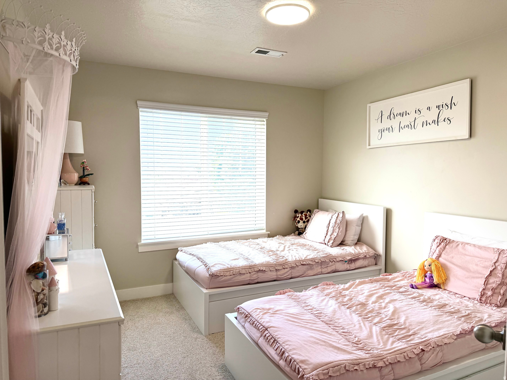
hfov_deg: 71.6
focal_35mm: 24
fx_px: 352
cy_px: 190
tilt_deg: -3.2
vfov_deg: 56.8
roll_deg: +0.1
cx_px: 254
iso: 100
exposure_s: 1/433
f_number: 1.78
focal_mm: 6.76
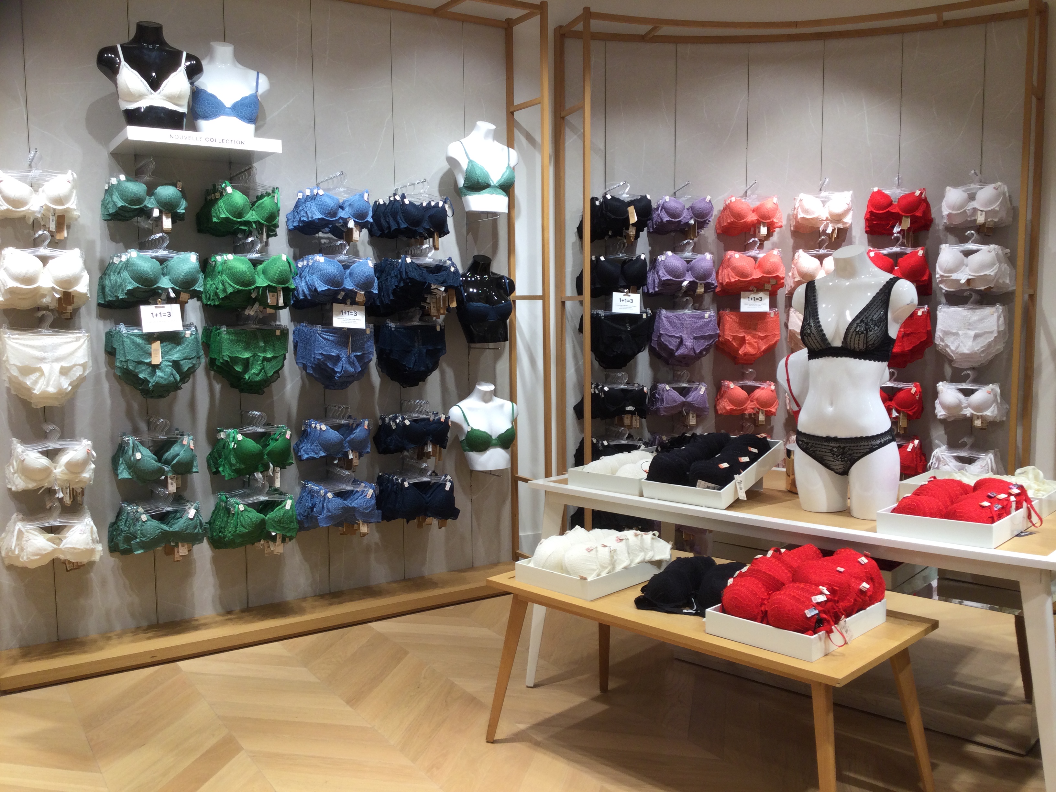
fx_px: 946
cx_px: 528
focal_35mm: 31
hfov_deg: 58.4
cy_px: 396
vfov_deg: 45.4
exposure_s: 1/50
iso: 25
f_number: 2.4
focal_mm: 3.3
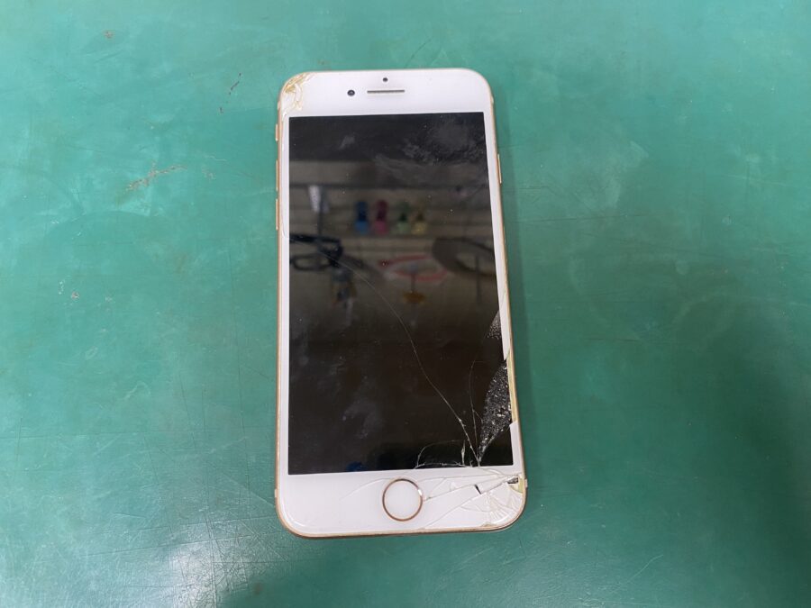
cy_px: 304
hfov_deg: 67.3
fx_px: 609
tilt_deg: -76.0
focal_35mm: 26
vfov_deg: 53.1
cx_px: 406
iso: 100
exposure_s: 1/50
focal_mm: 4.25
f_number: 1.8
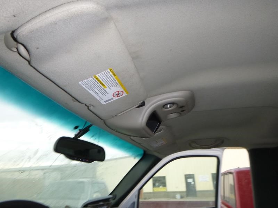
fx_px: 201
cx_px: 139
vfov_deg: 54.9
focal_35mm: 25
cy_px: 104
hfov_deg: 69.4
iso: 160
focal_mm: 4.5
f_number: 3.9
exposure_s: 1/60
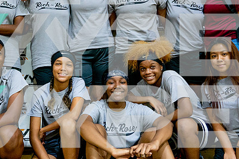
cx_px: 96
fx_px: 299
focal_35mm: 45
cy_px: 62
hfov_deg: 43.4
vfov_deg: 29.8
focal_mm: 24
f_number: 4
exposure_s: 1/125
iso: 2500
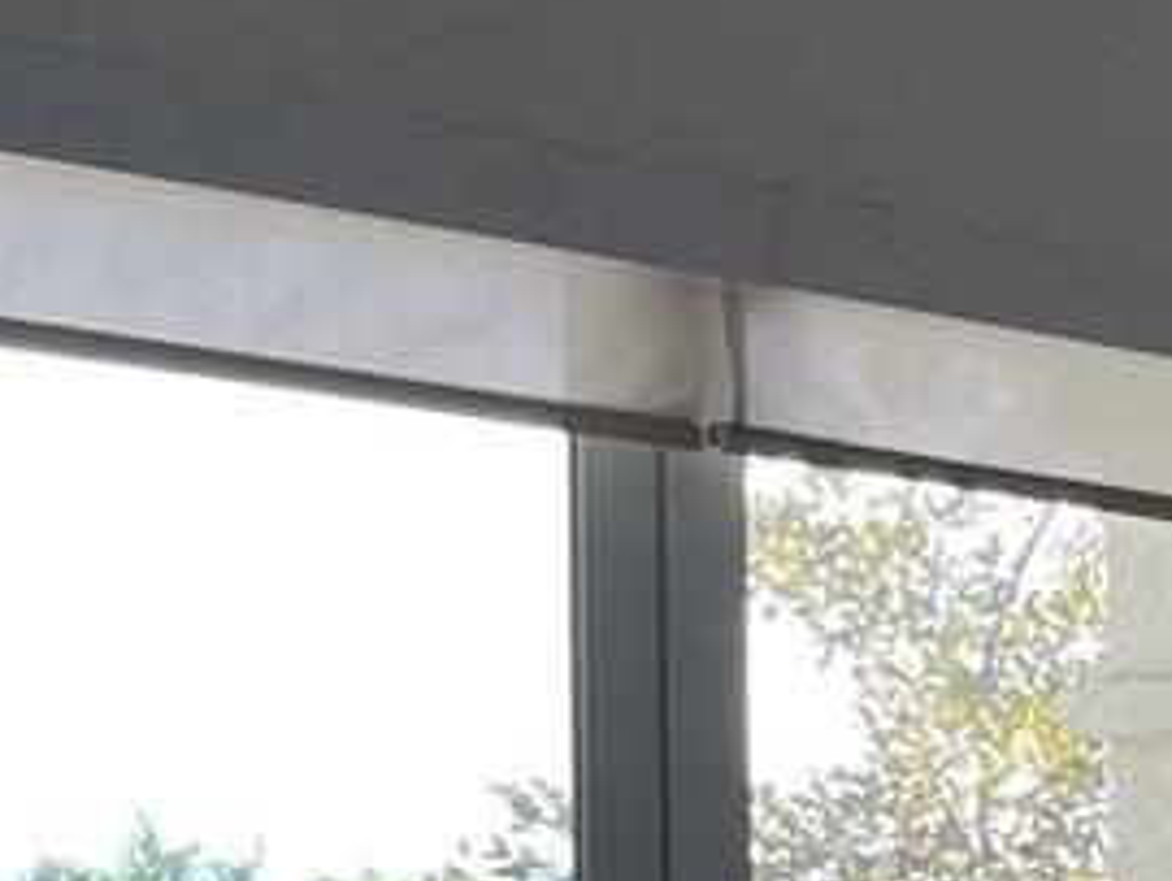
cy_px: 1250
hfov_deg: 10.1
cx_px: 3429
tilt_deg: -1.8
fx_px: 5015
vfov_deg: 9.8
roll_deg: +1.1
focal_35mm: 148
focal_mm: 5.1
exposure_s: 1/187
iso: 32
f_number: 1.6
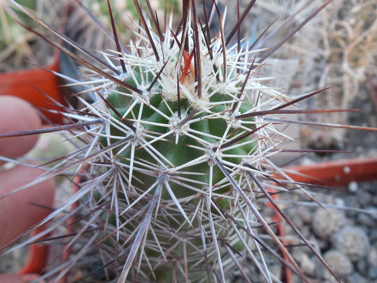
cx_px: 206
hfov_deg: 43.8
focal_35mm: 43
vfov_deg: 33.6
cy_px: 122
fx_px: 468
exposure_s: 1/30
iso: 140
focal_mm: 5.6
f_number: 3.6
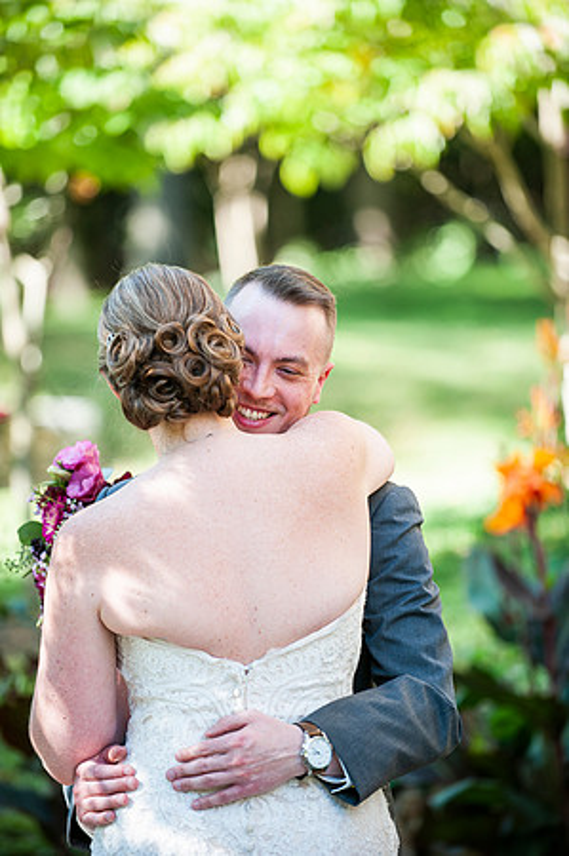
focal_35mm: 160
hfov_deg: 8.6
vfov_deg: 12.9
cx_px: 284
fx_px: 3802
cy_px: 428
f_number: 2.8
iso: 400
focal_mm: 160
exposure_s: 1/500
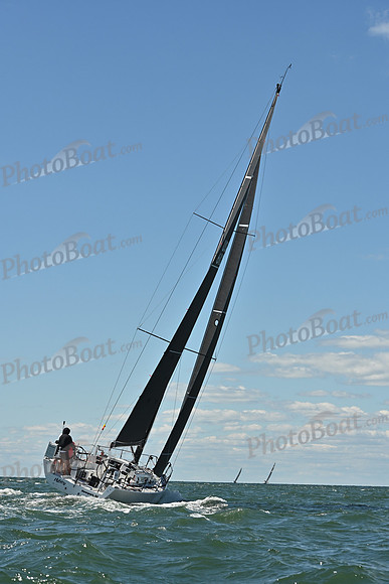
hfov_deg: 14.0
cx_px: 194
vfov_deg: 20.8
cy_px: 292
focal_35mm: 98
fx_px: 1587
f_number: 10
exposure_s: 1/1600
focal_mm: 98
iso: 320
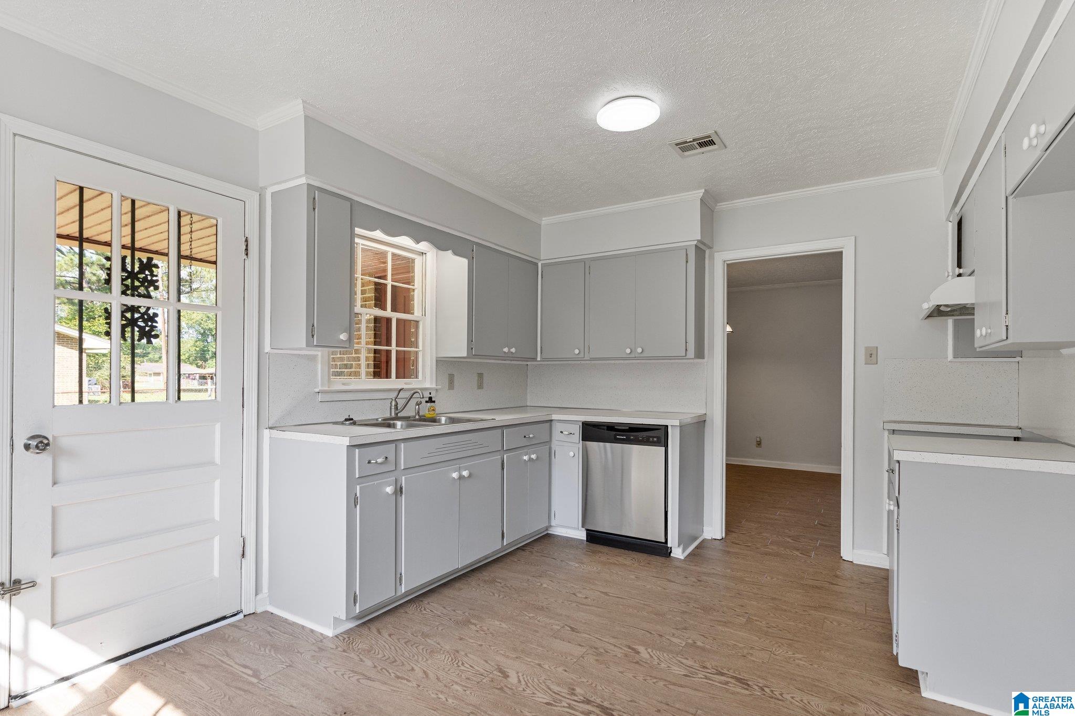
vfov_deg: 72.0
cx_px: 538
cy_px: 358
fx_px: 493
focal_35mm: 16
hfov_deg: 95.0
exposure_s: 1/25
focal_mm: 11
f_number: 6.3
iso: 320
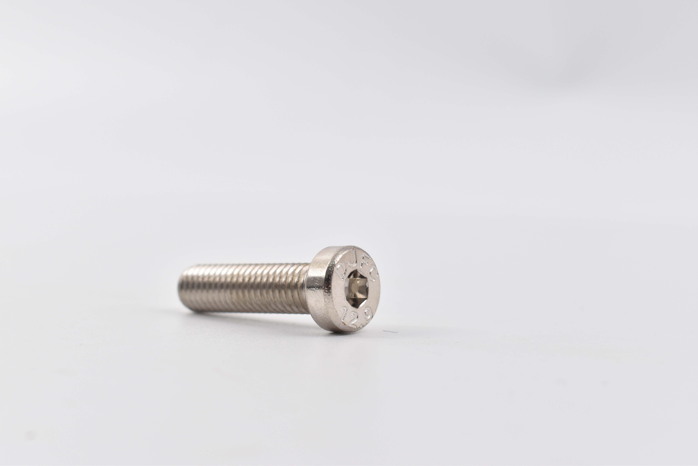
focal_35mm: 69
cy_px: 233
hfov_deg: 29.2
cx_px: 349
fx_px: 1338
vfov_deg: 19.7
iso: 180
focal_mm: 46
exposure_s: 1/80
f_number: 9
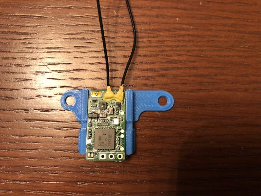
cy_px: 98
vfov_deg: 49.8
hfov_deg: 63.4
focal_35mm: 28
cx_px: 130
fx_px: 211
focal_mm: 3.99
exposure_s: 1/10
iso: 100
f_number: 1.8
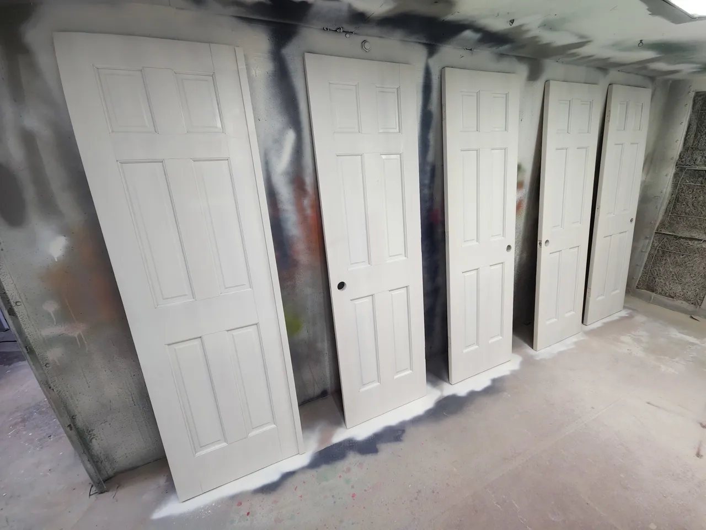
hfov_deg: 106.2
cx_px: 353
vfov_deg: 89.9
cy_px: 265
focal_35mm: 13
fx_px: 265
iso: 200
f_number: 2.2
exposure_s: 1/60
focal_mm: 2.2
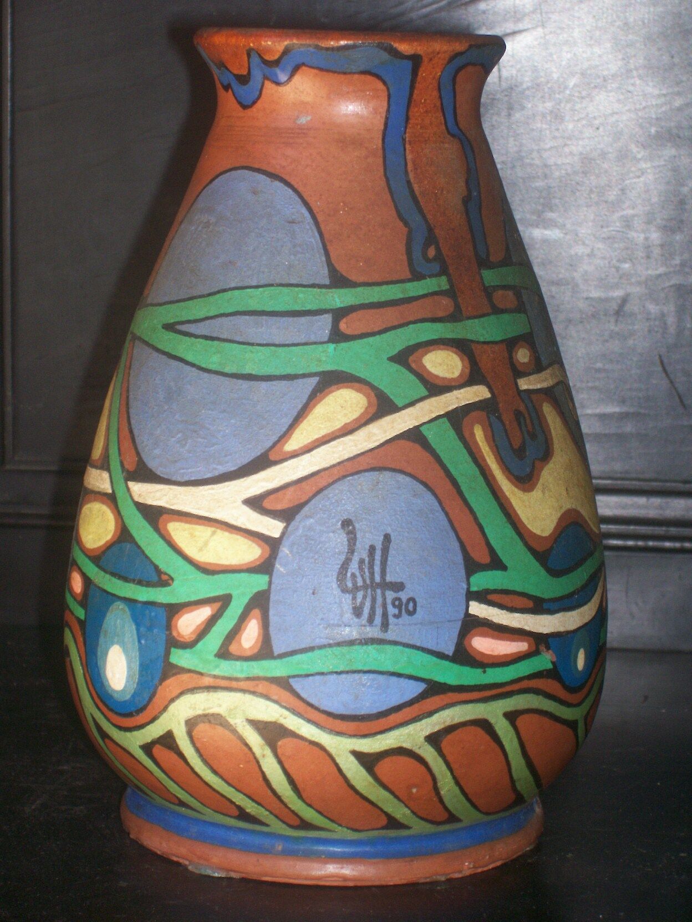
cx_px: 346
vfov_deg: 19.3
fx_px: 2719
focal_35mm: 102
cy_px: 461
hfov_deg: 14.5
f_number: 4.6
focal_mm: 16.8
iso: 80
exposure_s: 1/89.8
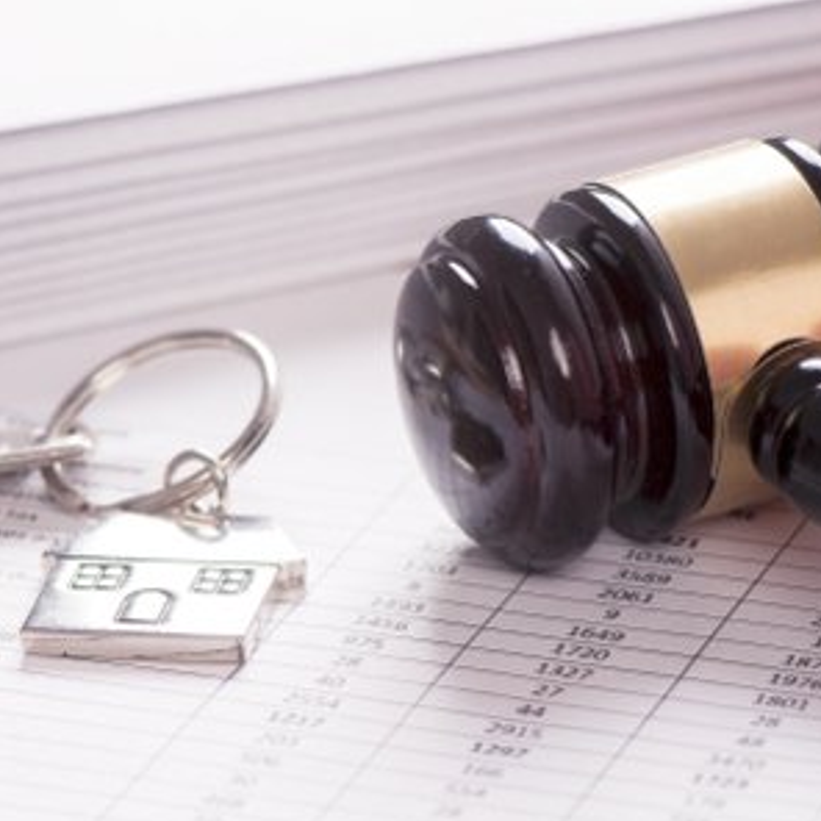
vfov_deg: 7.2
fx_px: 6487
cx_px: 515
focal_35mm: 242
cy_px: 487
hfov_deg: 7.2
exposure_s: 1/125
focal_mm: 105
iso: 200
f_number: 6.3
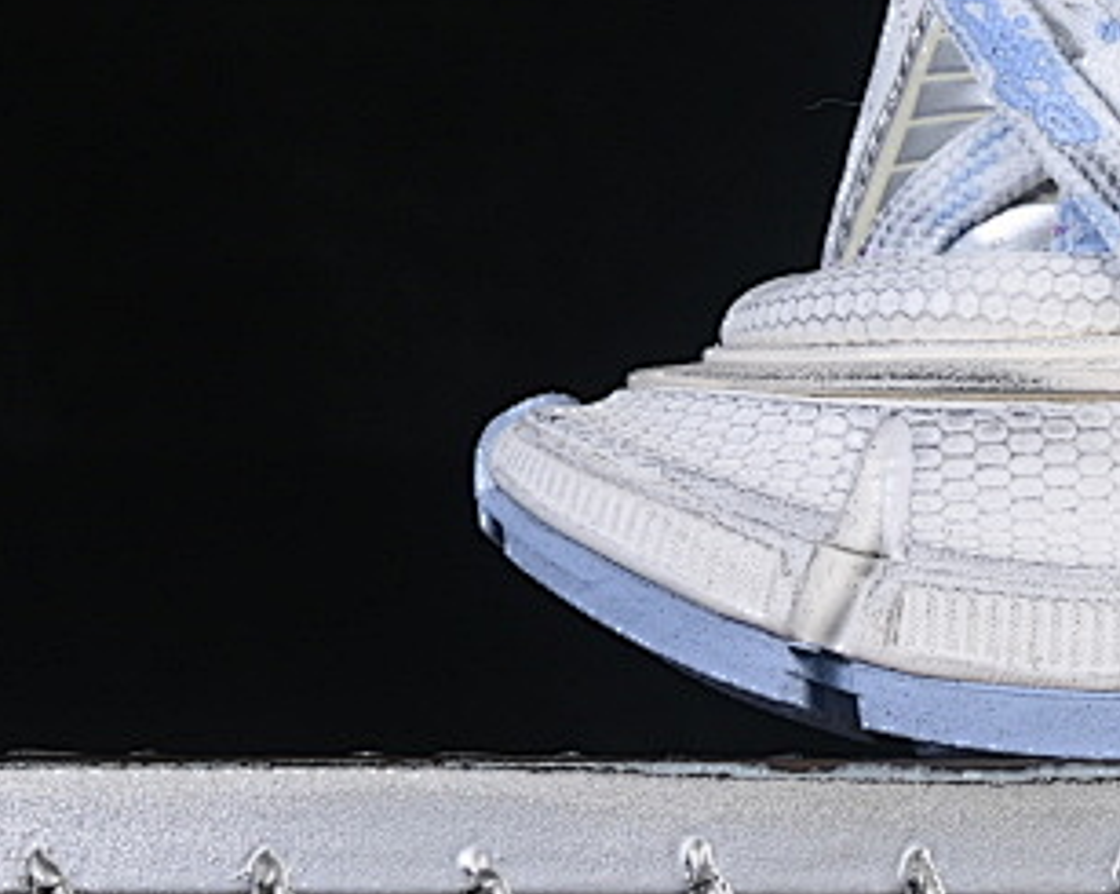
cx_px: 1944
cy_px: -58
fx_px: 8213
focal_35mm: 248
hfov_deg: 7.6
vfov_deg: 6.2
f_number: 8
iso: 160
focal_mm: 50
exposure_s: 1/80
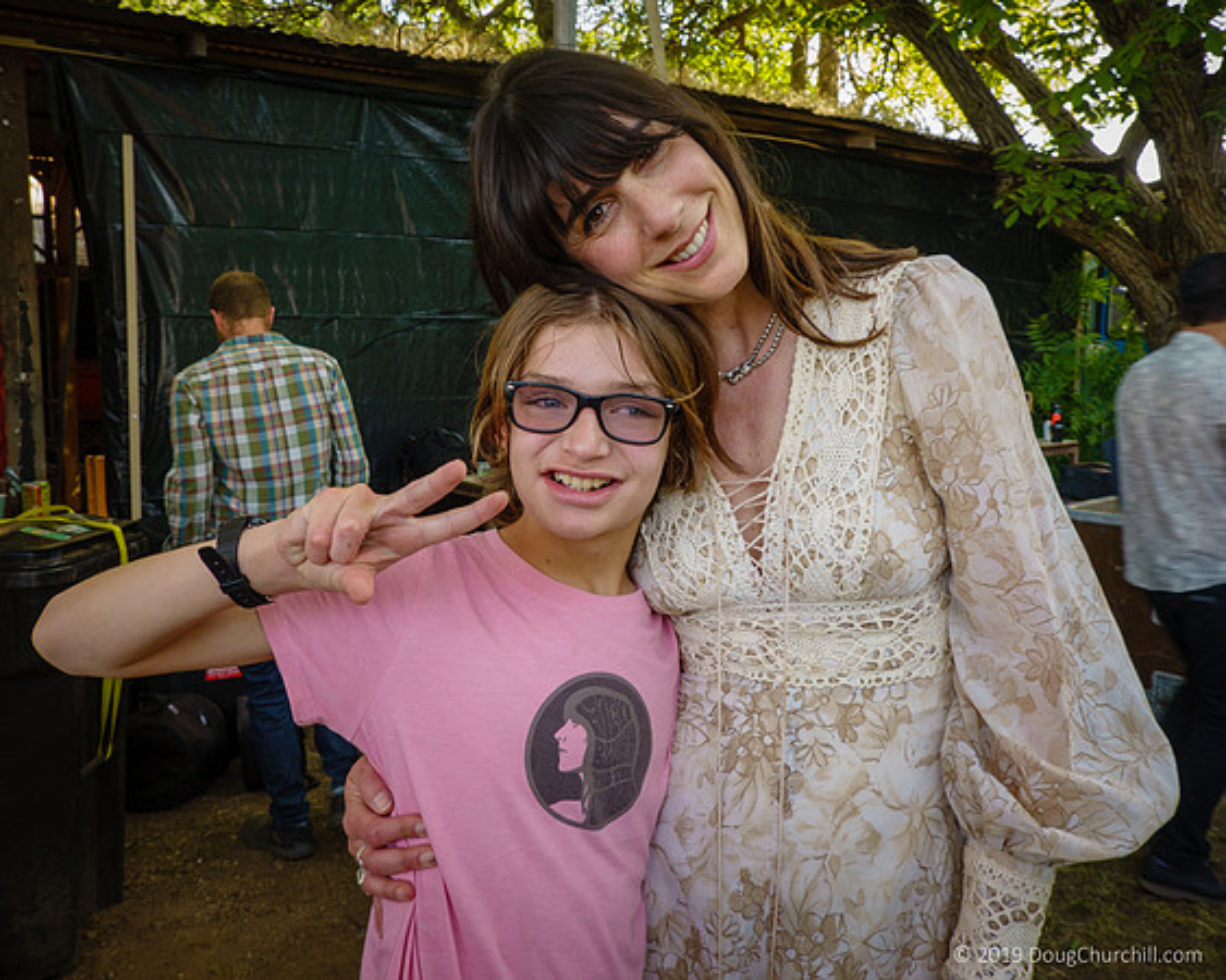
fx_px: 1075
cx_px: 613
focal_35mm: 30
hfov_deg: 59.4
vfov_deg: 49.0
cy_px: 443
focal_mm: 9
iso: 125
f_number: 4.5
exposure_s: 1/30
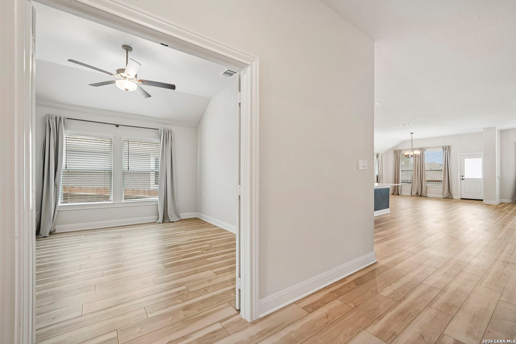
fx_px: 215
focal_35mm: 15
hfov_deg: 100.4
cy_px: 172
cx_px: 258
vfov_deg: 77.3
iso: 800
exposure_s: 1/30
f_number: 11
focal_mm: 15
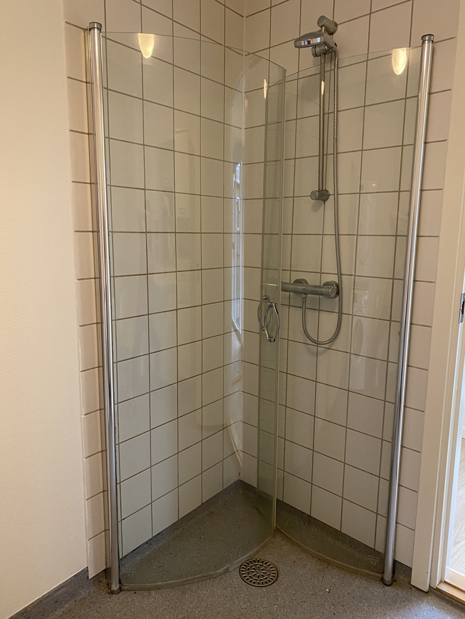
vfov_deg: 67.3
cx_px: 232
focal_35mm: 26
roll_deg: -1.2
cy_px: 310
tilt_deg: -9.2
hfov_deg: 53.1
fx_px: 466
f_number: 1.8
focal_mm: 4.25
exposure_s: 1/50
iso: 250
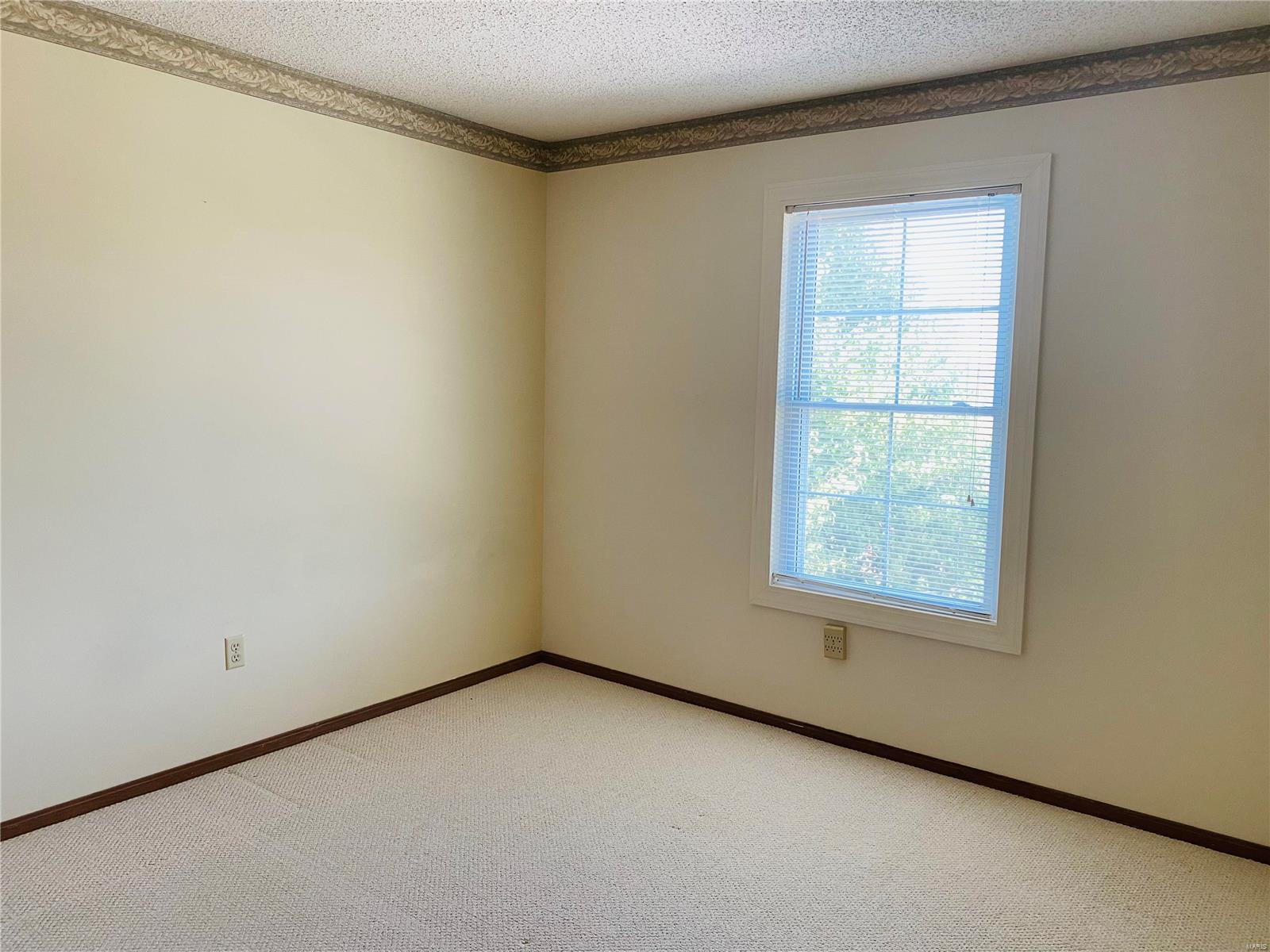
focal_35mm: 26
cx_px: 635
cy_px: 476
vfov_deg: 53.1
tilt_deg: -7.4
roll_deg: -1.9
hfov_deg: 67.3
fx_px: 954
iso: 100
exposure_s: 1/60
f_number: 1.8
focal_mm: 4.25
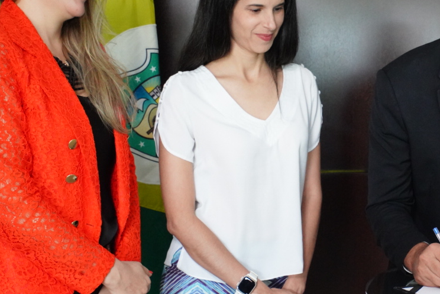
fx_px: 929
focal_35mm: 76
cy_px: 161
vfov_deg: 18.0
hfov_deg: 25.7
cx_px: 405
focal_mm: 35
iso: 6400
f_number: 7.1
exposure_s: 1/160
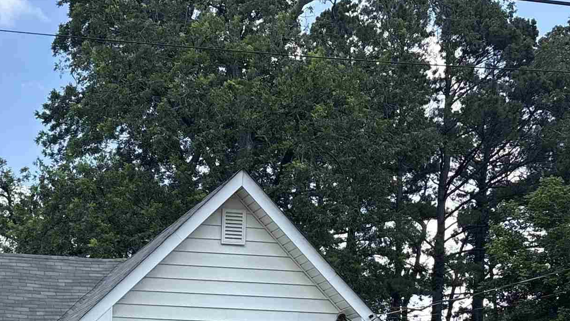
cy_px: 435
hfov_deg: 28.0
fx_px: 1088
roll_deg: -0.8
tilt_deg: +1.7
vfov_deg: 15.8
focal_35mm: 72
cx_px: 36
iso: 64
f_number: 1.6
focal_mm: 5.96
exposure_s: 1/1901
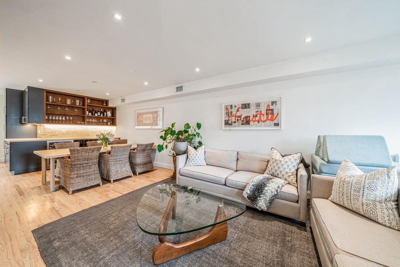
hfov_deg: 112.6
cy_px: 134
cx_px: 200
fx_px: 133
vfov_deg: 90.0
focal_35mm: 12
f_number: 11
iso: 200
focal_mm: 12
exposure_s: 1
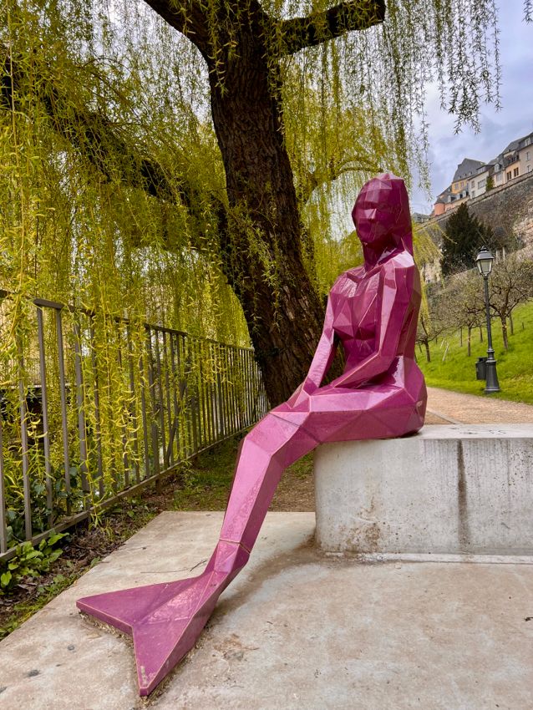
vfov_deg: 67.3
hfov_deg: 53.1
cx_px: 266
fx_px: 534
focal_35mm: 26
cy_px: 355
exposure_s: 1/1038
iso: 50
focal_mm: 5.7
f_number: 1.5
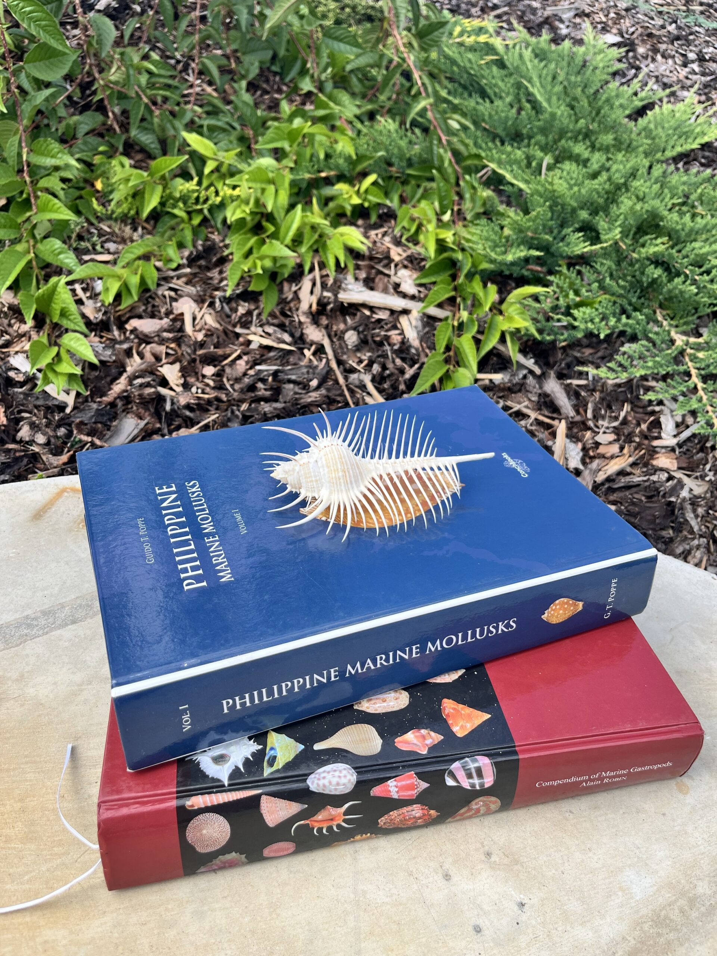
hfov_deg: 53.1
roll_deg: -3.4
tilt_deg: -34.5
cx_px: 358
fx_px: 718
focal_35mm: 26
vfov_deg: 67.3
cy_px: 478
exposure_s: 1/1075
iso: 50
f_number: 1.6
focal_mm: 5.1
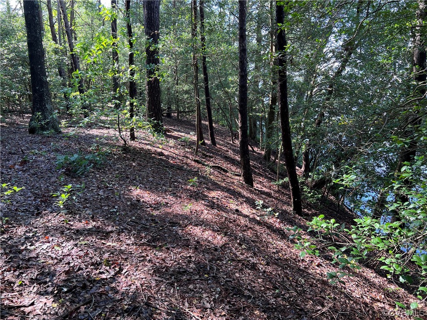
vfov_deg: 53.1
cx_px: 214
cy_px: 160
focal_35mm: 26
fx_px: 321
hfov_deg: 67.3
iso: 50
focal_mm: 5.7
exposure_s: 1/121
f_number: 1.5
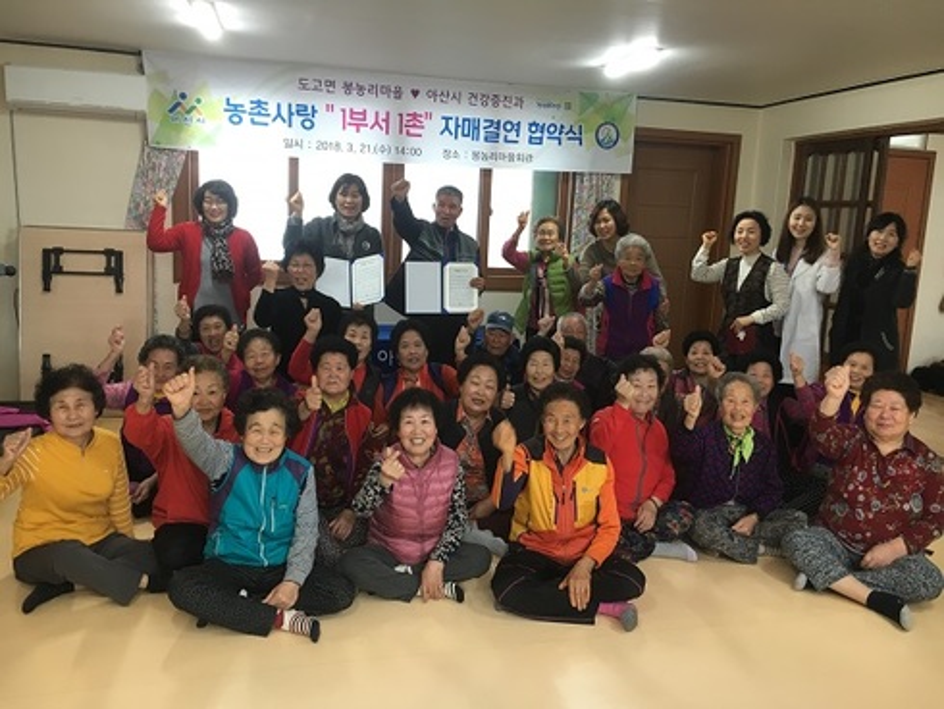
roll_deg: -1.6
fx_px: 791
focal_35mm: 29
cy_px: 354
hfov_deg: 61.6
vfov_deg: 48.3
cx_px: 472
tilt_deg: -10.2
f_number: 2.2
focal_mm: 4.15
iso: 64
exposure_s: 1/30
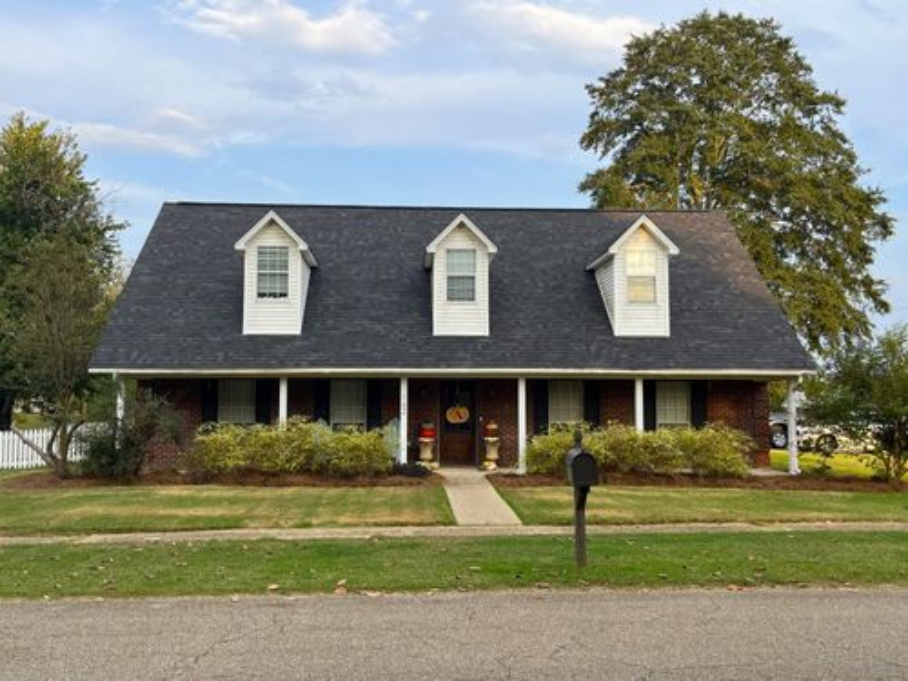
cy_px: 340
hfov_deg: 55.4
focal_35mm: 33
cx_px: 454
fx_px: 866
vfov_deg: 42.9
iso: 50
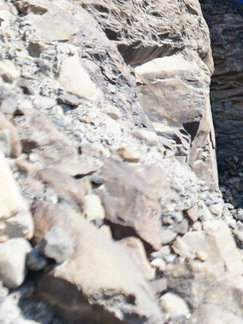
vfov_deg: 5.0
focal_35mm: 395
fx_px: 3695
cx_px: 446
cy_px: 2
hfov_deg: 3.7
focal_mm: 105
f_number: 6.3
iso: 100
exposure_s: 1/200
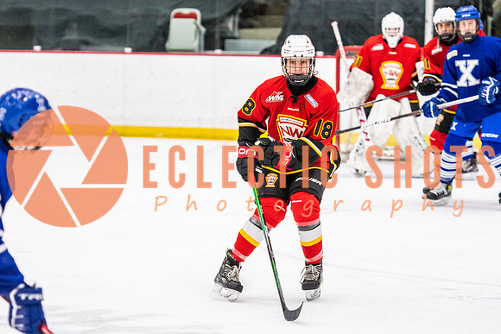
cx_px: 250
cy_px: 167
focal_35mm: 200
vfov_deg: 6.9
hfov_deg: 10.3
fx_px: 2786
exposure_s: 1/640
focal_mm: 130
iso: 3200
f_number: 2.8
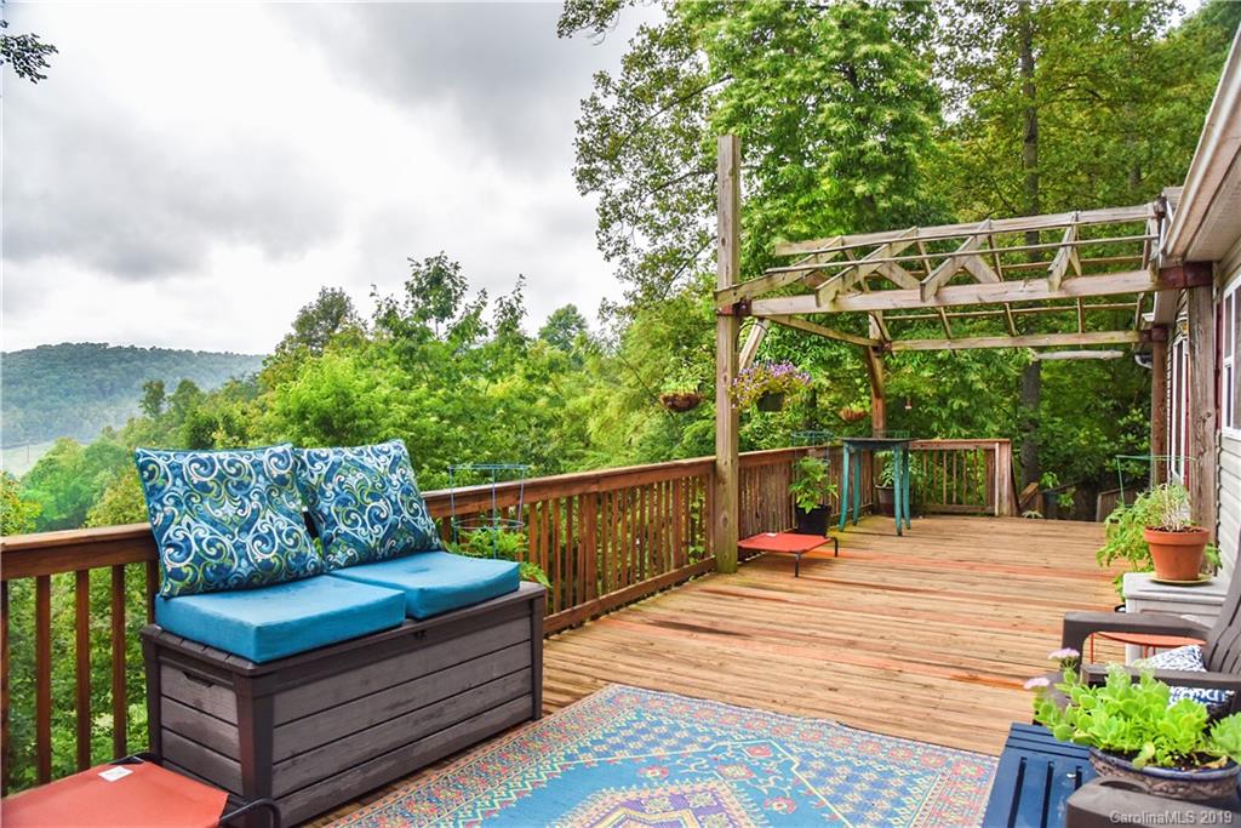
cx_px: 620
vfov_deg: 53.1
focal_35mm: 24
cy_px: 414
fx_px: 827
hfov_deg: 73.7
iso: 1250
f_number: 7.1
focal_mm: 24
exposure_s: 1/200
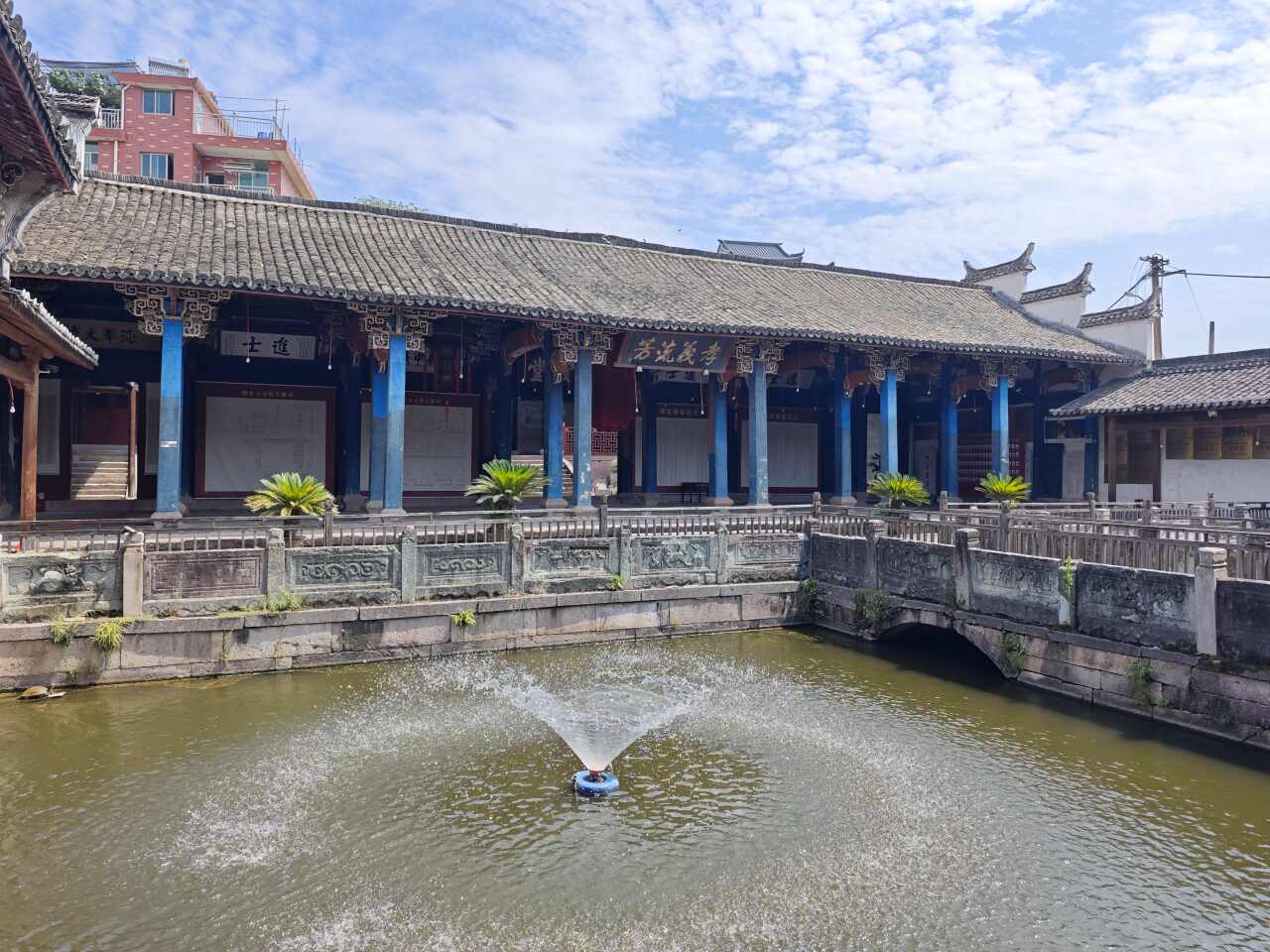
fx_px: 844
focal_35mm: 23
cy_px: 476
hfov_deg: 73.9
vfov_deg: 58.9
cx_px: 635
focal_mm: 6.55
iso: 50
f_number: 1.6
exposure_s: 1/2889
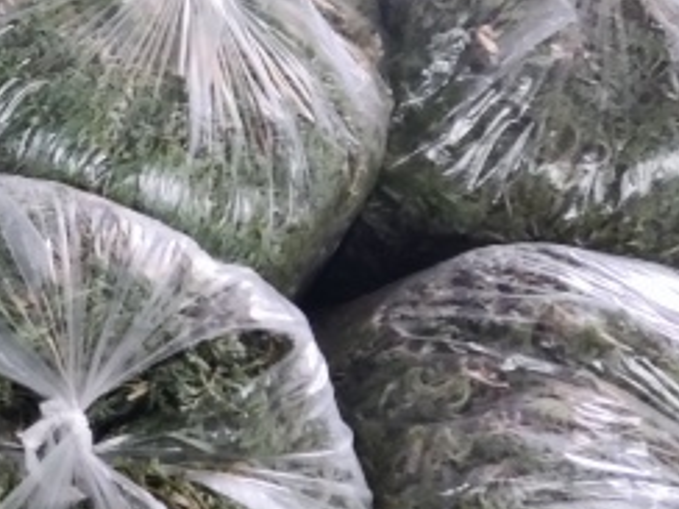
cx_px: -323
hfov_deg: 20.6
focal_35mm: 82
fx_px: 1608
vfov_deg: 18.0
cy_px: 223
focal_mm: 4.71
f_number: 1.79
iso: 394
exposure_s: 1/33
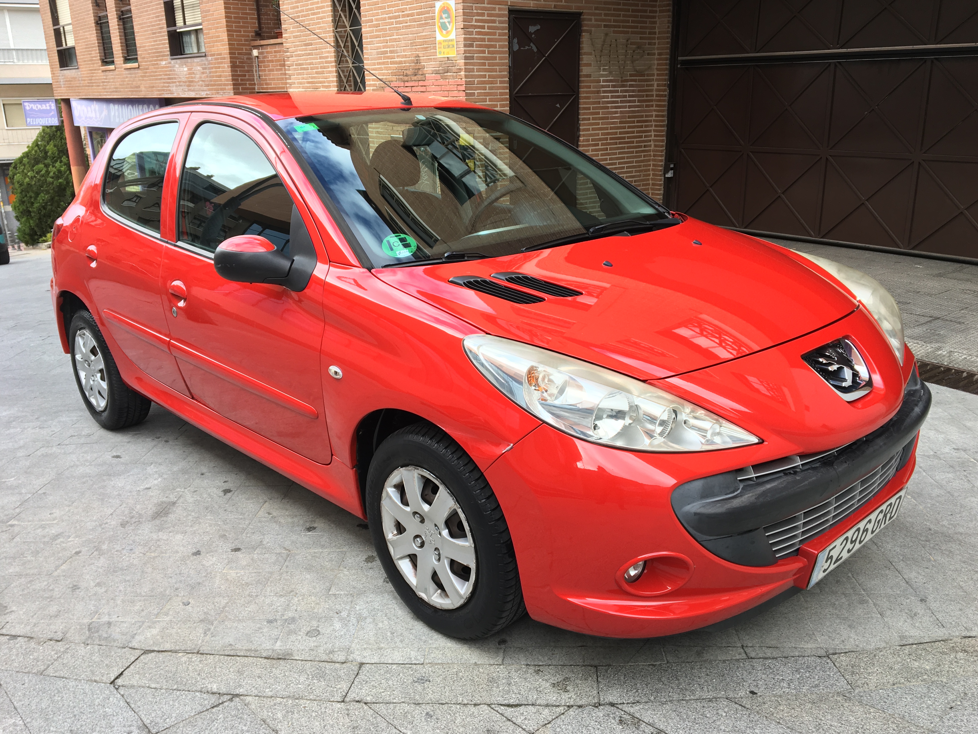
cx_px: 496
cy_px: 371
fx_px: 848
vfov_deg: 46.8
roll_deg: +1.1
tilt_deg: -18.2
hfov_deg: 60.0
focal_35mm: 30
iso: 25
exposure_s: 1/132
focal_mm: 4.15
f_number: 2.2
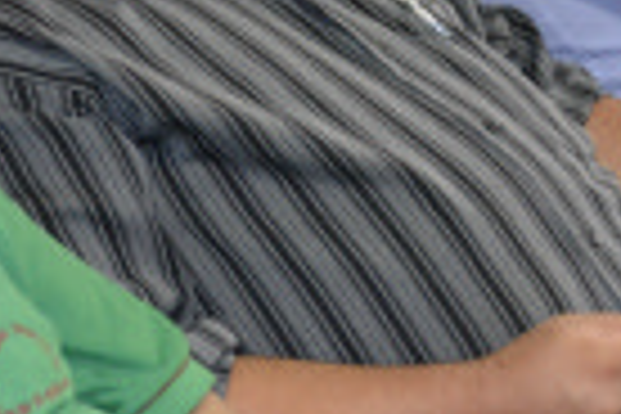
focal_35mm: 152
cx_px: 306
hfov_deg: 13.5
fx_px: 2622
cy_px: -29
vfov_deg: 9.0
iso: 2000
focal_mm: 28
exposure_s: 1/60
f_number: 4.5
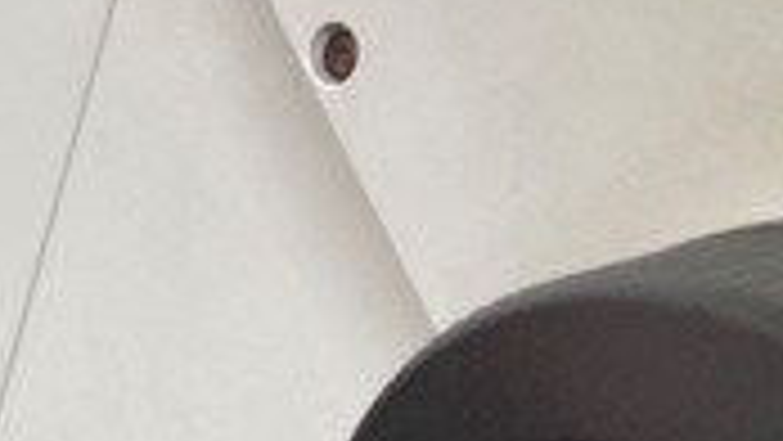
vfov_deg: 10.3
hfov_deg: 16.7
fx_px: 2326
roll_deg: -8.9
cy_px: 729
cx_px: -508
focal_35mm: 112
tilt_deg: -36.4
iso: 200
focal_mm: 3.99
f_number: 1.8
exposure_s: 1/60
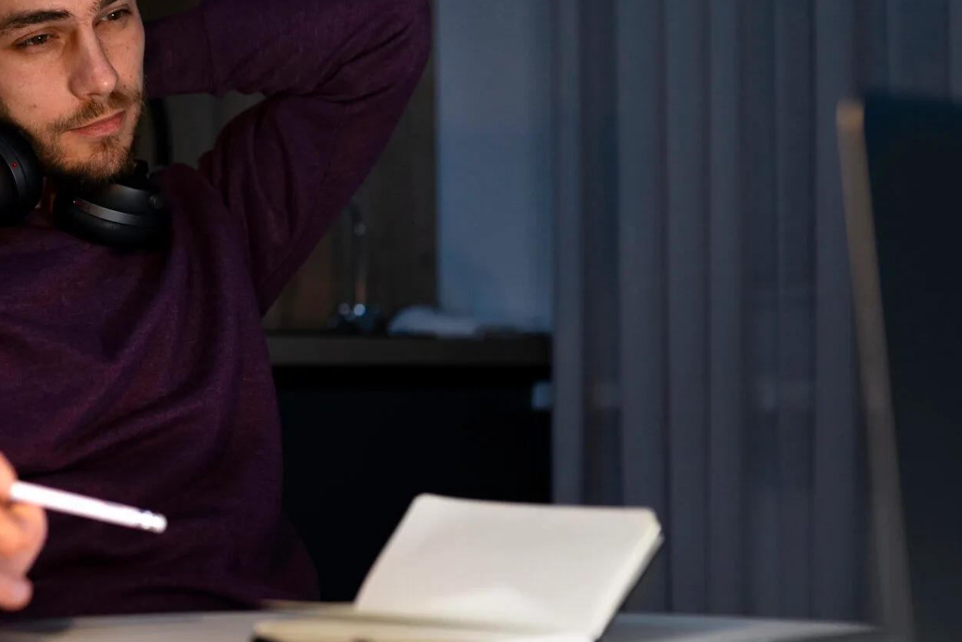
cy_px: 230
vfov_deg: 18.9
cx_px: 109
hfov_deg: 27.1
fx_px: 1924
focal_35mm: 72
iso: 1000
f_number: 2
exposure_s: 1/250
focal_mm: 35
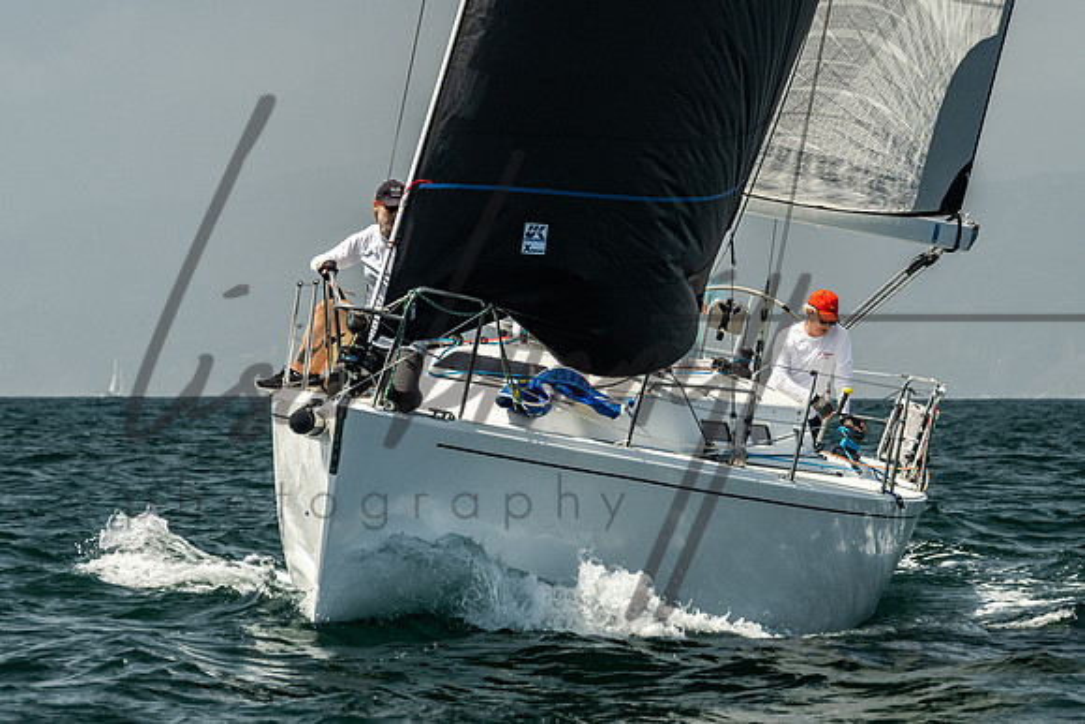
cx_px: 616
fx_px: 7392
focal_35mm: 245
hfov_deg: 8.4
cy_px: 267
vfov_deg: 5.6
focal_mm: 130
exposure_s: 1/1000
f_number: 6.3
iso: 320
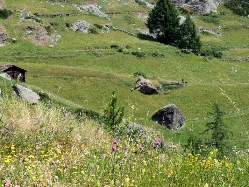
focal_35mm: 118
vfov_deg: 12.5
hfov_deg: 16.6
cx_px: 74
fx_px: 849
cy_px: 148
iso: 100
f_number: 3.9
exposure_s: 1/800
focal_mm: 12.4
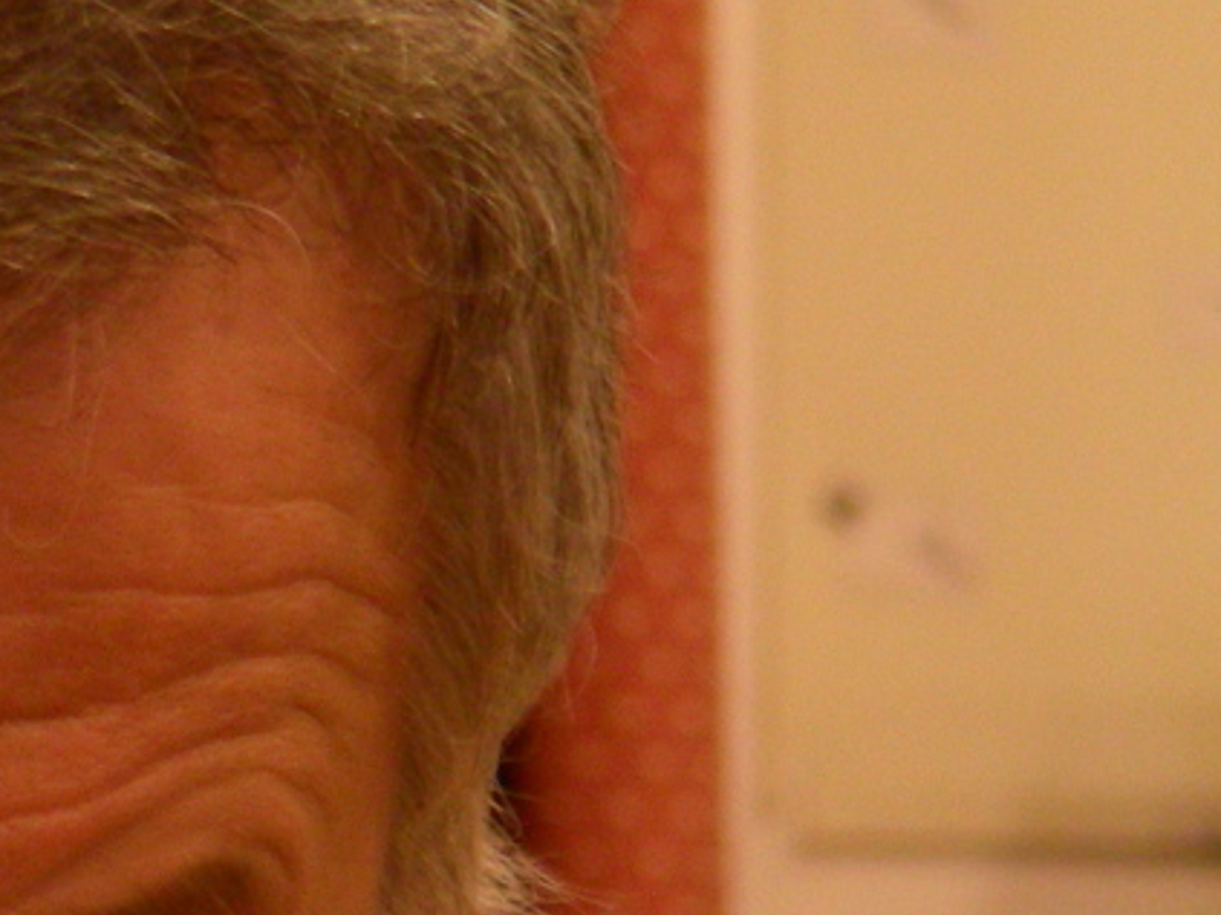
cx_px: -433
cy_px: 1077
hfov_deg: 3.8
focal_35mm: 521
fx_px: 18372
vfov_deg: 2.8
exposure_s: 1/9.9
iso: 200
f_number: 3.5
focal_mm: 28.7
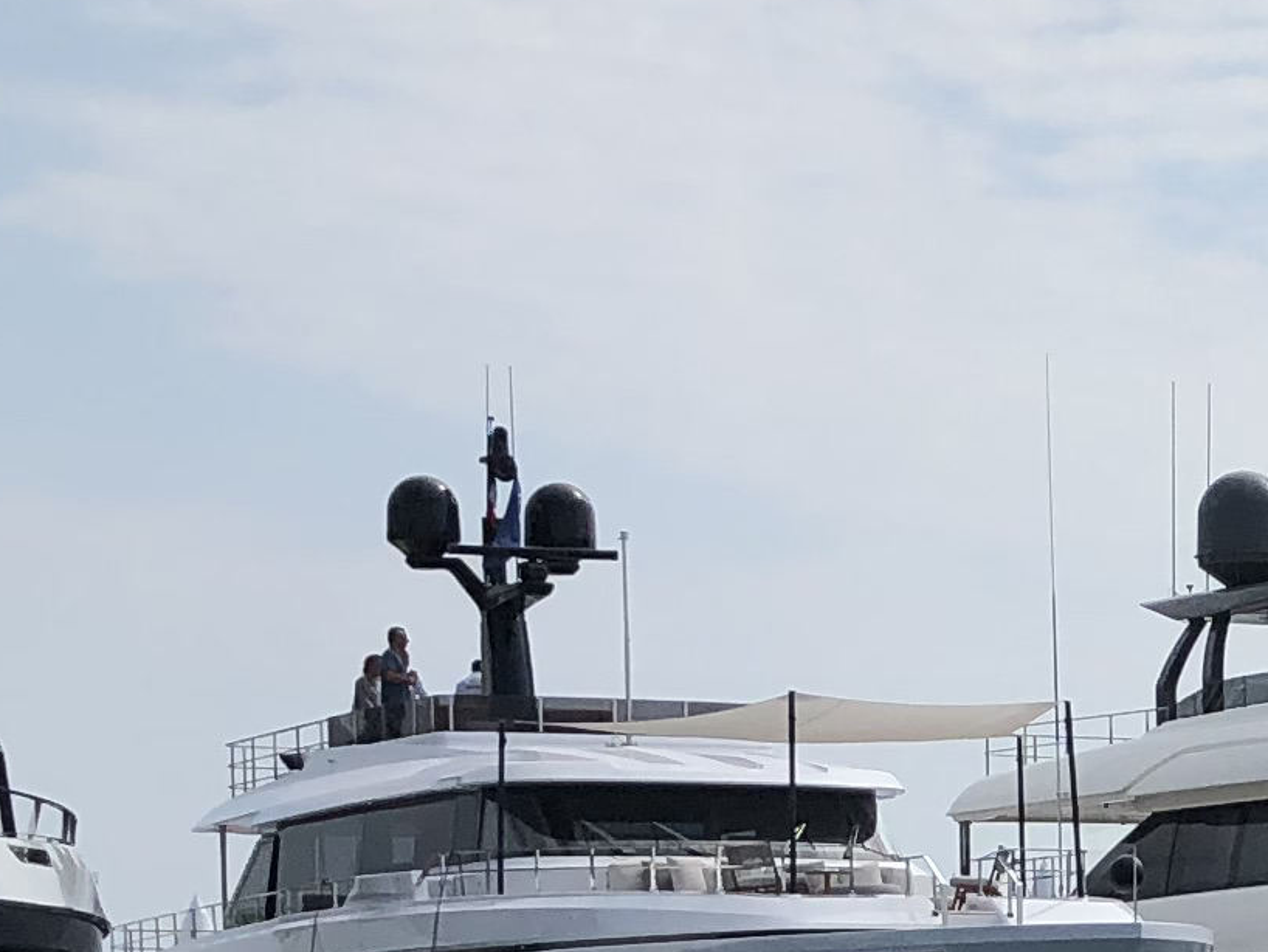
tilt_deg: -4.3
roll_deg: -0.8
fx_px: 5056
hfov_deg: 13.9
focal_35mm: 138
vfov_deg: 10.5
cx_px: 1491
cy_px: 1254
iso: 25
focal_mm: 3.99
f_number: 1.8
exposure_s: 1/4367
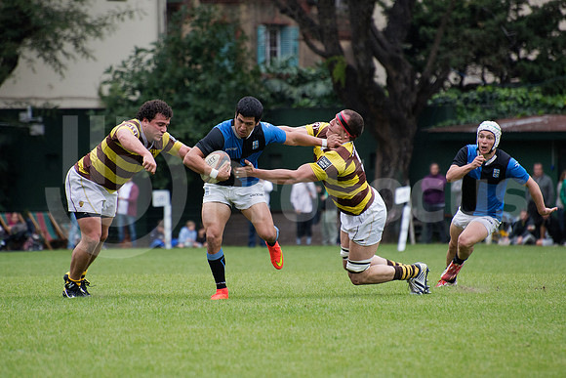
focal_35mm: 300
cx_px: 283
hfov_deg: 6.9
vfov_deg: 4.6
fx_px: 4718
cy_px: 189
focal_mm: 300
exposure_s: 1/500
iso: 1600
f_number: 5.6
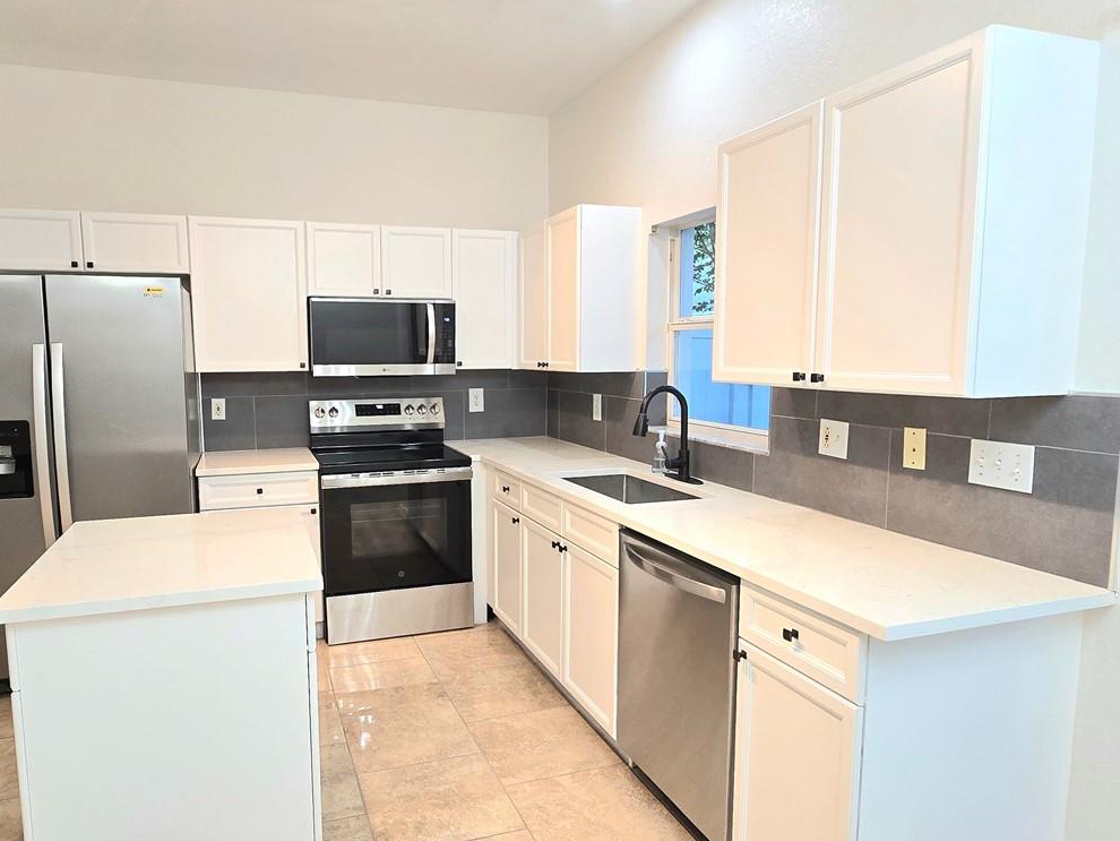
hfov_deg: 78.7
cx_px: 497
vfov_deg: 63.4
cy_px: 438
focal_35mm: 21
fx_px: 680
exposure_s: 1/60.2
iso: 80
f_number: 2.2
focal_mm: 2.2
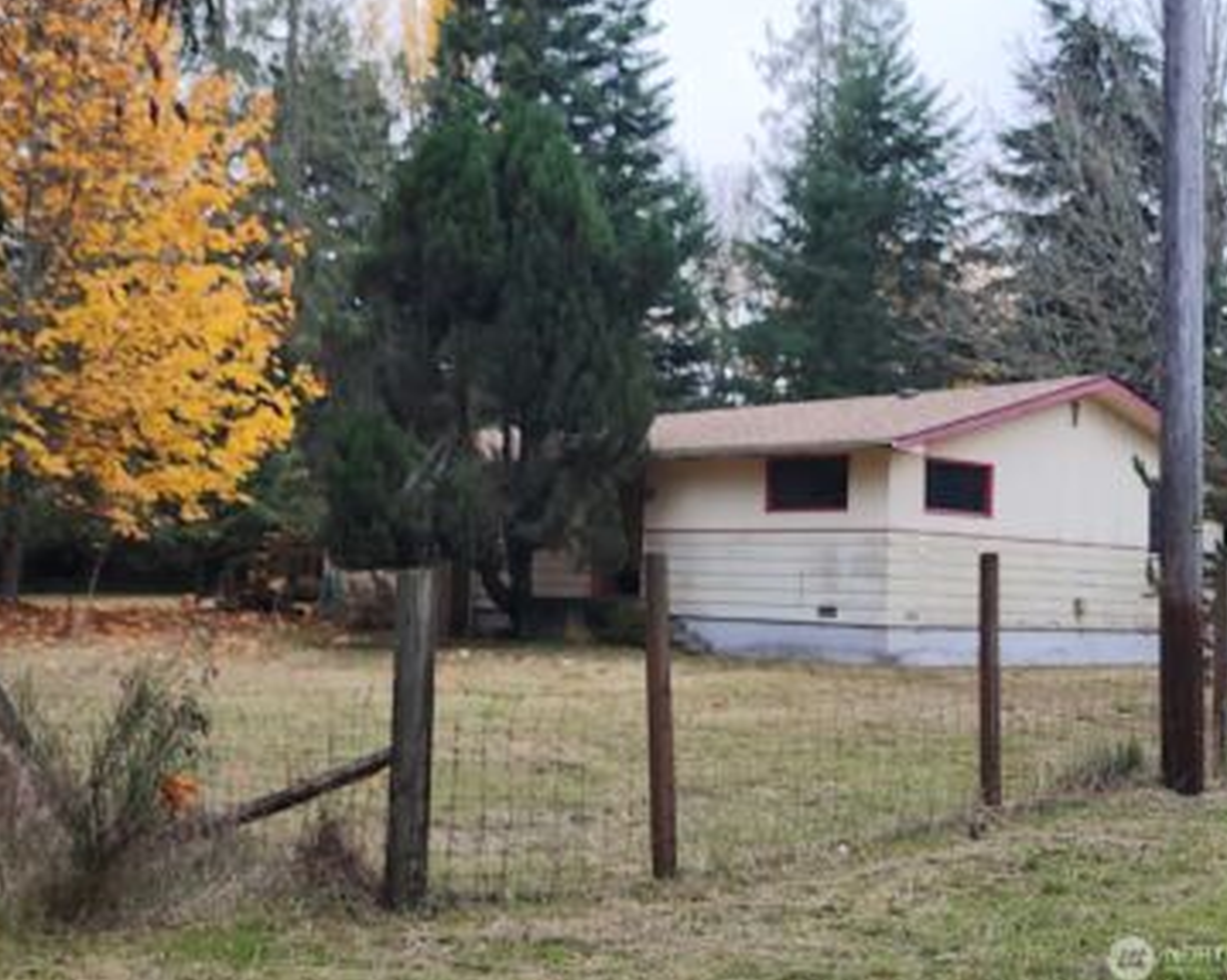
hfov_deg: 68.1
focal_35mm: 25
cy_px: 481
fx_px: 908
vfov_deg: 56.8
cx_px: 646
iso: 25
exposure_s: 1/120
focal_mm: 6.4
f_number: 1.8
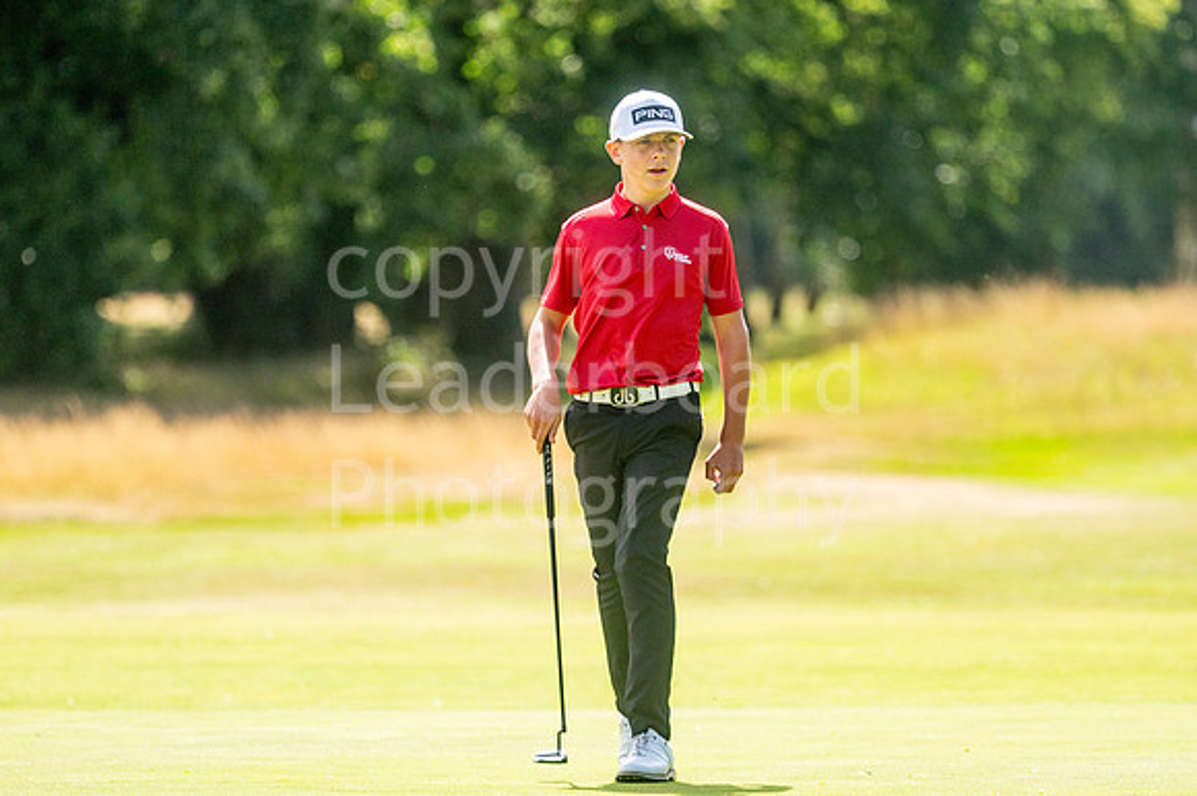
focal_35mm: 450
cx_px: 598
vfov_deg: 3.1
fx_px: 14953
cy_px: 398
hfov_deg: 4.6
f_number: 4
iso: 320
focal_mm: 300
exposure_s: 1/2500
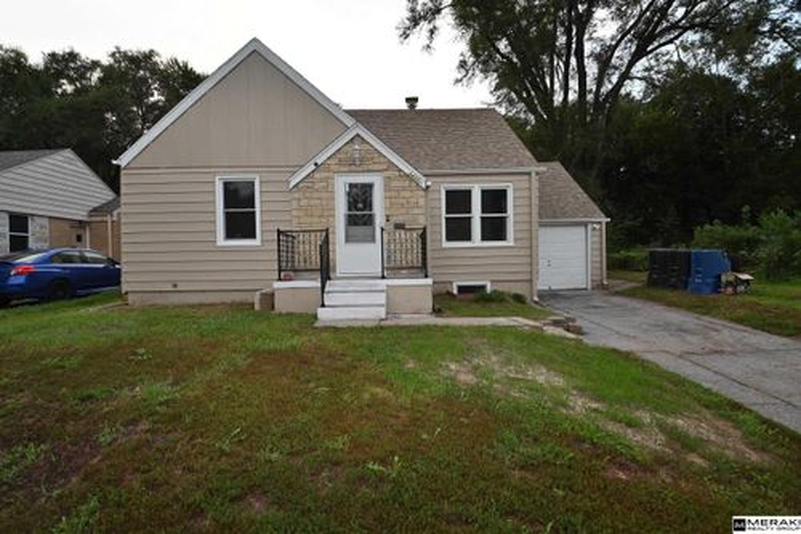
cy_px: 267
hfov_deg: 100.4
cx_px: 400
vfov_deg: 77.3
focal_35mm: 15
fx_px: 334
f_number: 5.6
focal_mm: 10
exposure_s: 1/125
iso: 125
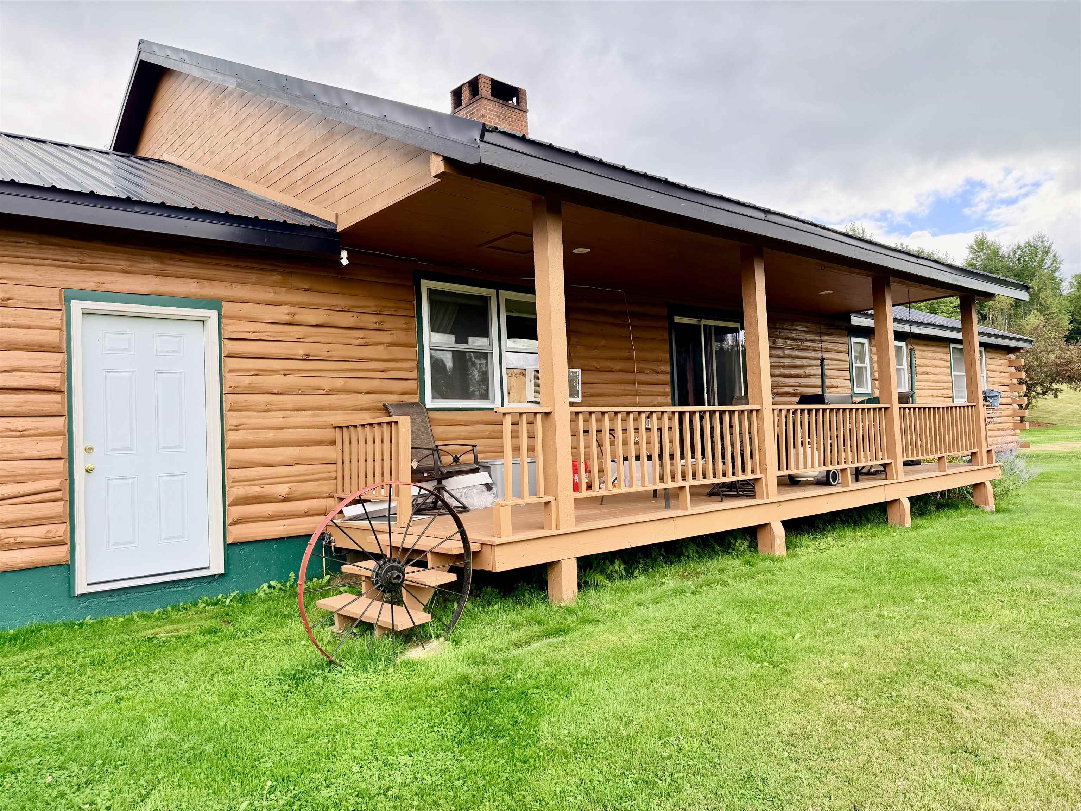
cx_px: 540
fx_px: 749
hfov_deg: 71.6
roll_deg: +3.0
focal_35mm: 24
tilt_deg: +1.3
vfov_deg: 56.8
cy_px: 406
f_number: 1.78
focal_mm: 6.76
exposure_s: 1/1005
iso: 100
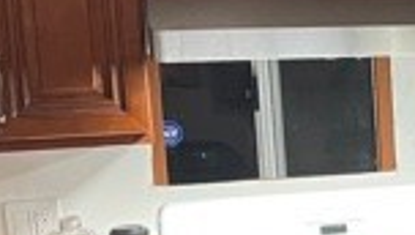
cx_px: 644
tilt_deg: -9.2
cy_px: 183
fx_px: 1311
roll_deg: +1.6
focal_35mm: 119
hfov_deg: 16.2
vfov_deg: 10.2
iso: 500
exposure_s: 1/60
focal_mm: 5.1
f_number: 1.6
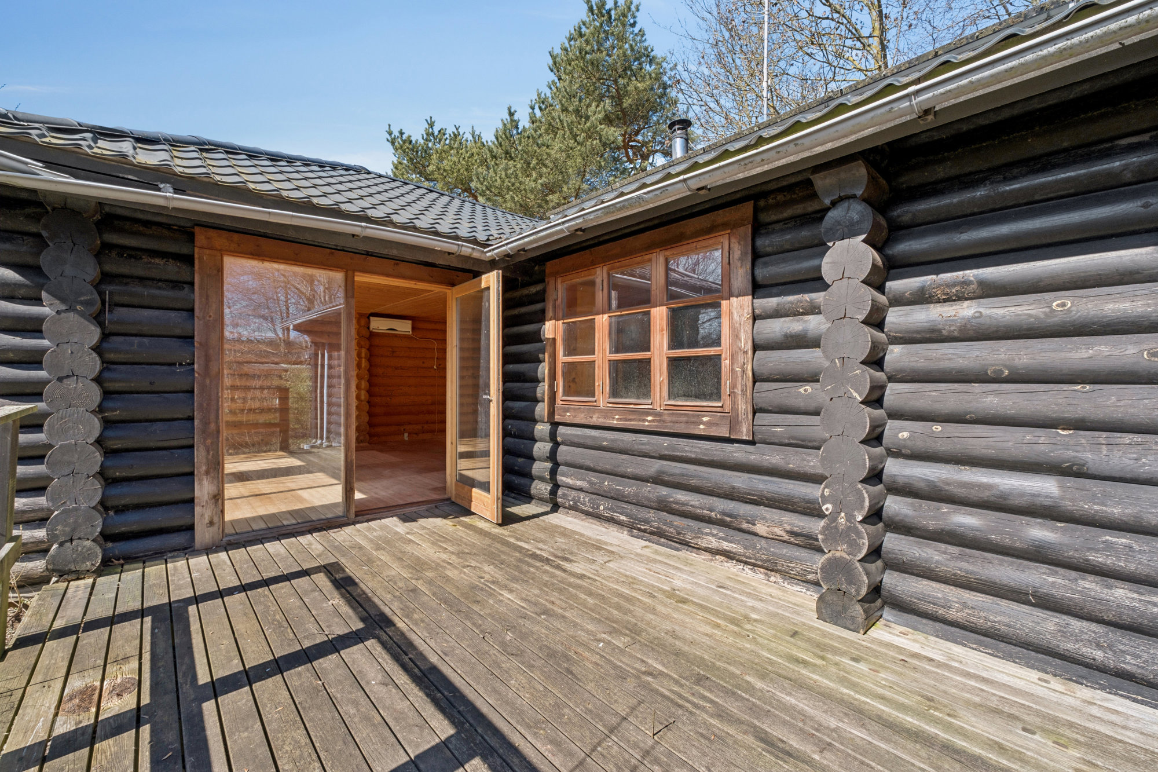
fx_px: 482
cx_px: 579
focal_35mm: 15
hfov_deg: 100.4
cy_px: 386
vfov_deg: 77.3
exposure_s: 1/125
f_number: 8
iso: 160
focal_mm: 10
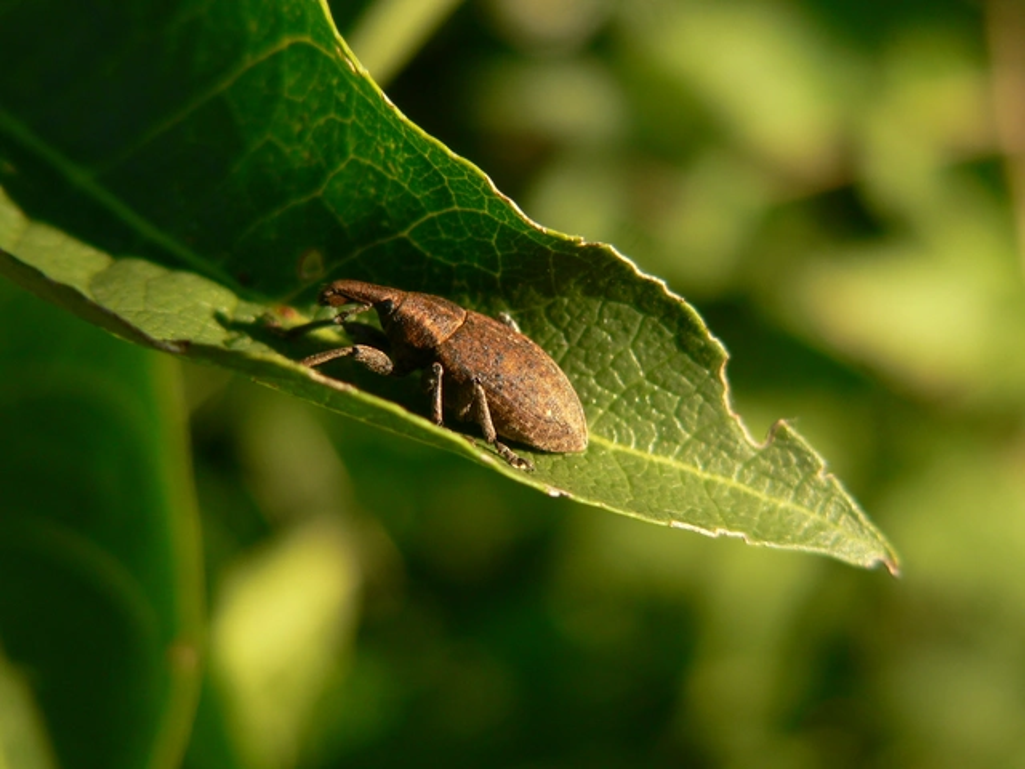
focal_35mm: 90
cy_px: 384
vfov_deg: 16.4
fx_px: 2665
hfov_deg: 21.8
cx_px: 512
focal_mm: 14.9
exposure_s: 1/250
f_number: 3.3
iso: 80
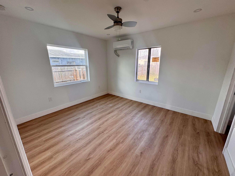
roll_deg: +0.6
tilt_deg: -14.9
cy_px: 88
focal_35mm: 14
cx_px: 118
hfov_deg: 102.1
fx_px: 95
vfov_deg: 85.7
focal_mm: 2.22
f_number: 2.2
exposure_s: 1/99
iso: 64
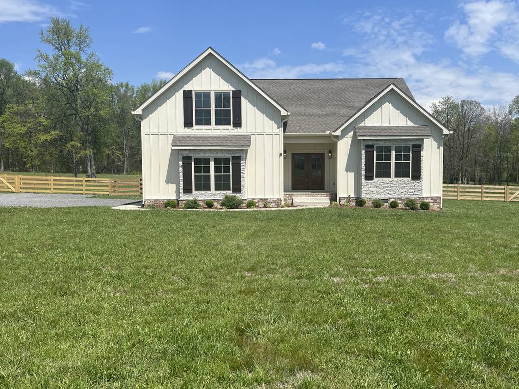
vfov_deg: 44.2
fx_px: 480
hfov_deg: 56.7
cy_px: 201
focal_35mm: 32
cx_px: 285
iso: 50
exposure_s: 1/5587
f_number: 1.5
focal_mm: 5.7
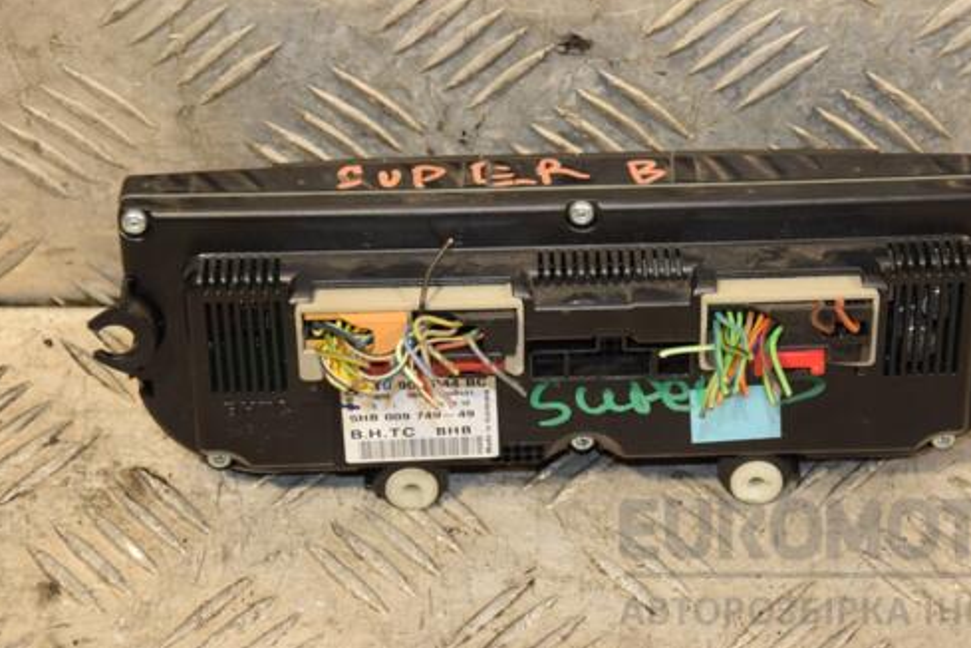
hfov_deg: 17.9
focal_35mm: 114
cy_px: 264
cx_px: 582
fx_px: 3075
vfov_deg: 12.0
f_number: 5.3
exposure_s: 1/125
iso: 800
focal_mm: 62
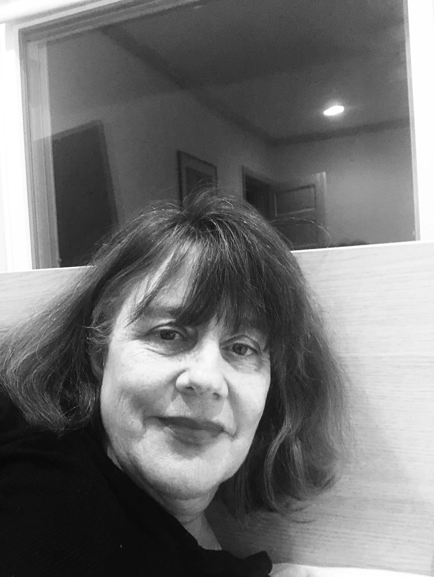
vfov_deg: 56.8
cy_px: 288
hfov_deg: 44.2
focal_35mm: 32
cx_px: 217
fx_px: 534
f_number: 2.2
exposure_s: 1/30
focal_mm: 2.87
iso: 320
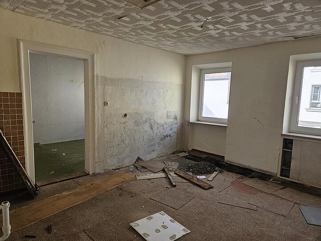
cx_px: 160
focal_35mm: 23
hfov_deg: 73.9
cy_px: 120
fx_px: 213
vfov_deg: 58.9
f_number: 1.8
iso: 40
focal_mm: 5.4
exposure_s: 1/205
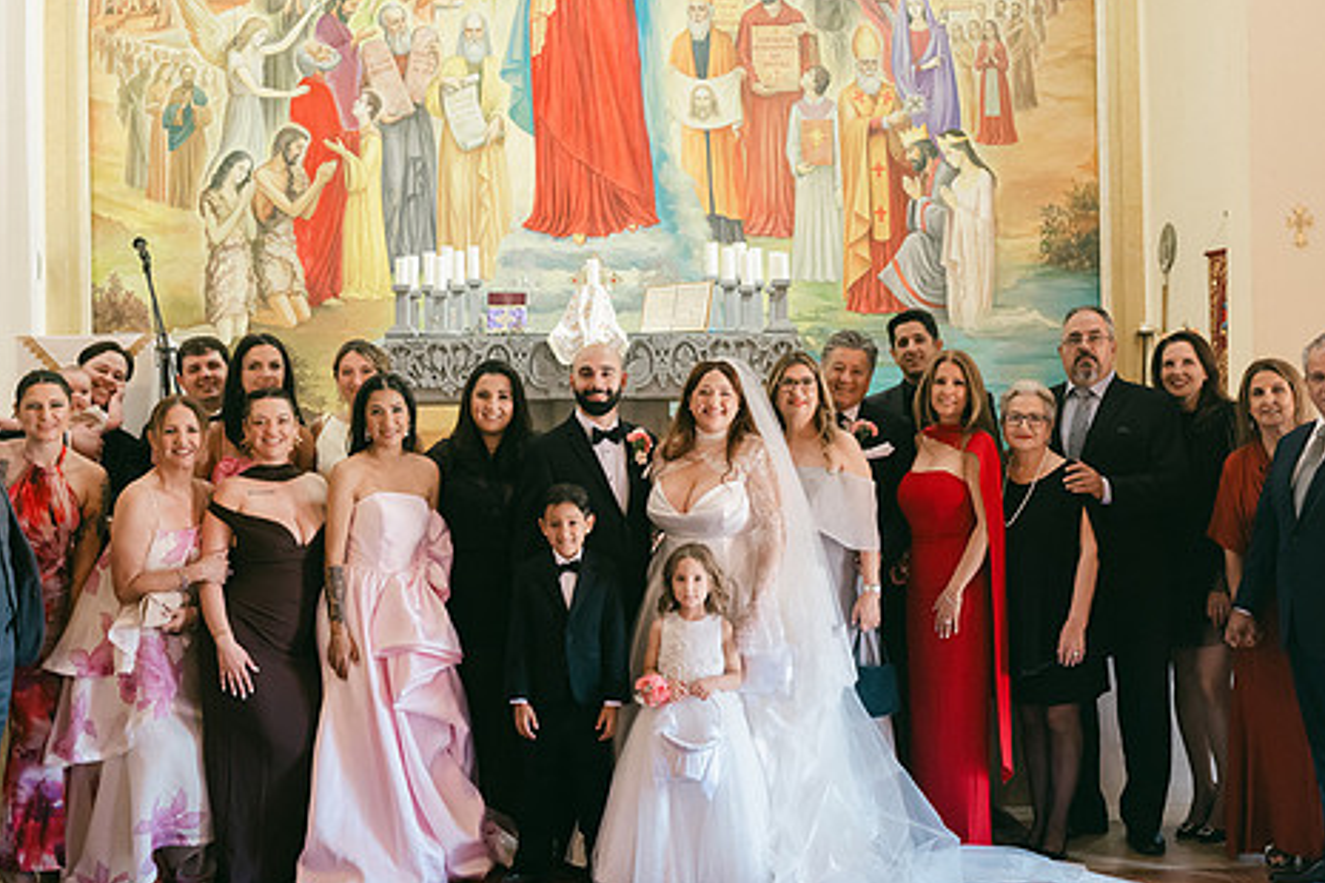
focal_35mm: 44
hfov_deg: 44.5
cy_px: 461
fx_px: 1619
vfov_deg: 30.5
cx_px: 637
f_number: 4
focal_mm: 35
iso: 2500
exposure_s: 1/125
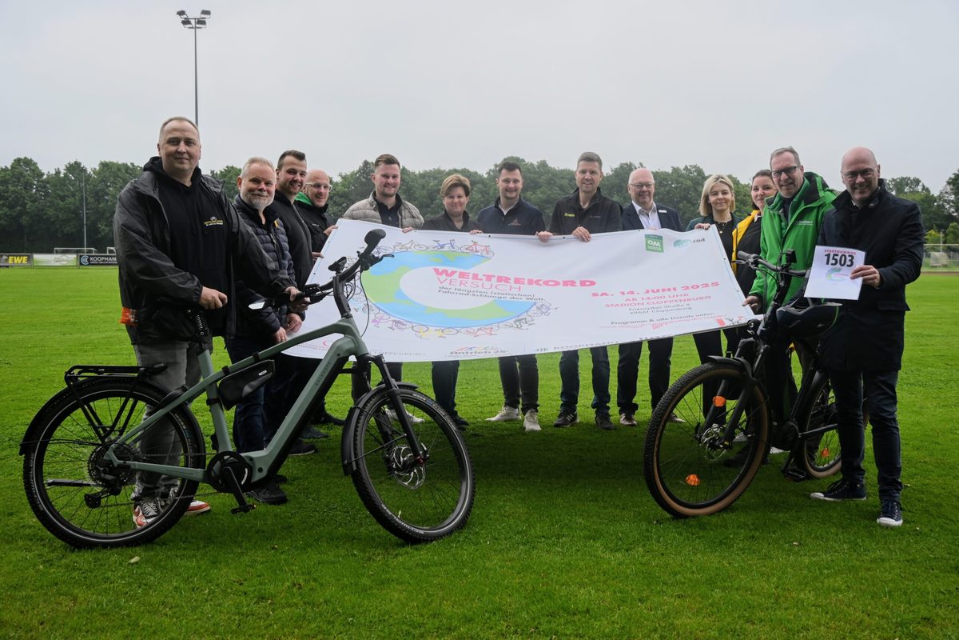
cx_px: 480
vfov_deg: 36.9
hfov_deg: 53.1
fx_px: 959
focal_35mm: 36
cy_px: 320
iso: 100
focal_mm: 24
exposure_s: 1/500
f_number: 3.8
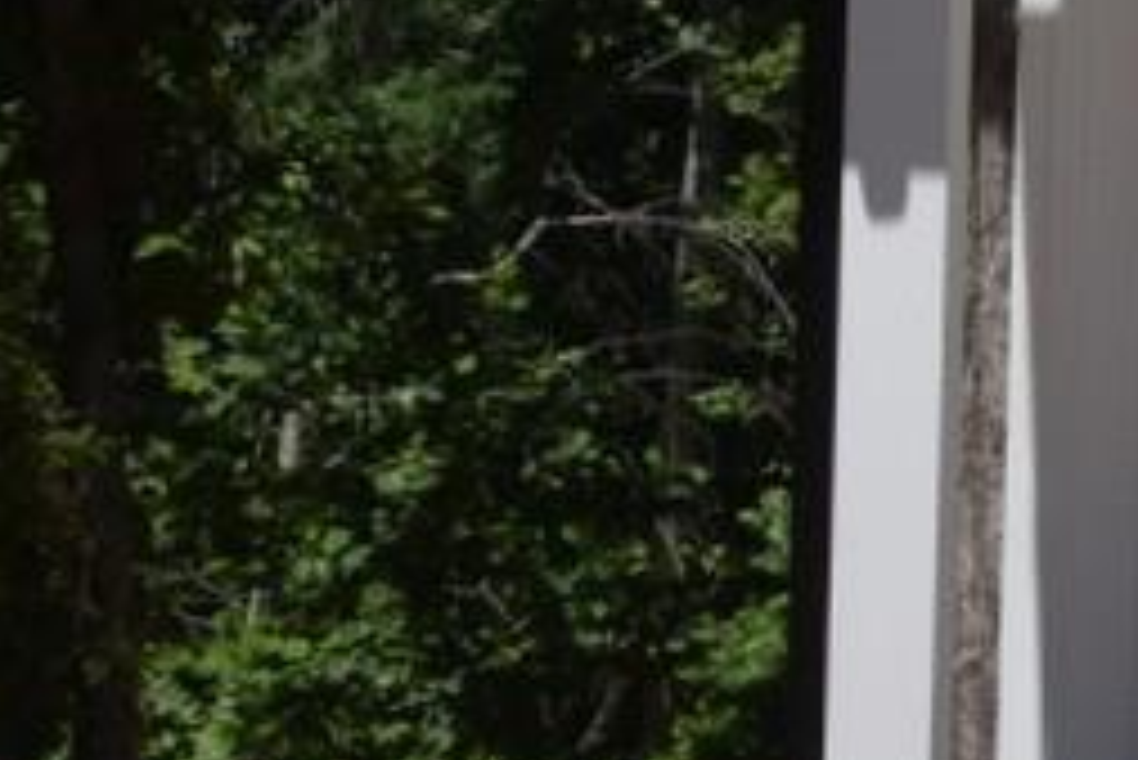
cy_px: -729
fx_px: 9204
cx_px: 3522
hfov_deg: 6.4
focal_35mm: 291
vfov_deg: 4.7
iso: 640
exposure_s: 1/640
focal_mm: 46
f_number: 13
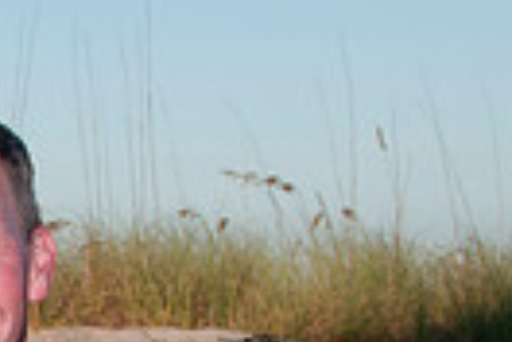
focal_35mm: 230
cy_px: 515
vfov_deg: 5.9
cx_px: -411
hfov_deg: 8.6
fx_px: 3271
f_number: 10
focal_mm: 35
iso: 100
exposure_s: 1/250
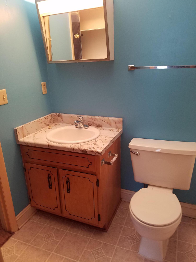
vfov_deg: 67.3
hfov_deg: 53.1
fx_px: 196
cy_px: 131
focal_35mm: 26
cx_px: 98
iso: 160
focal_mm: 4.2
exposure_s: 1/24
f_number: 1.7
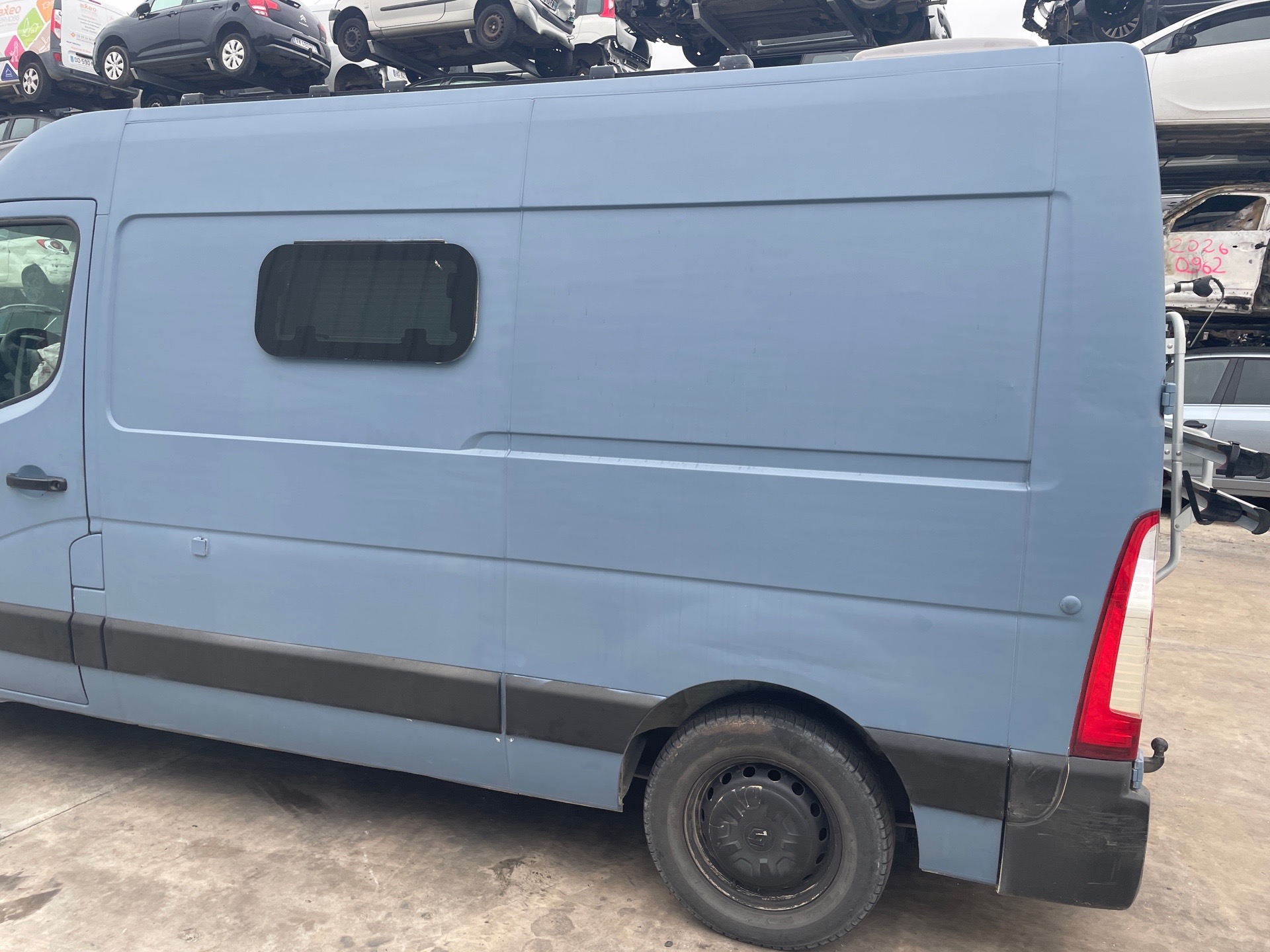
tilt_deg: -8.0
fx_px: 954
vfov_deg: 53.1
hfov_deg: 67.3
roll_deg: +0.6
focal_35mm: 26
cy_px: 476
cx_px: 635
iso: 32
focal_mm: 4.2
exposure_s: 1/399
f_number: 1.6
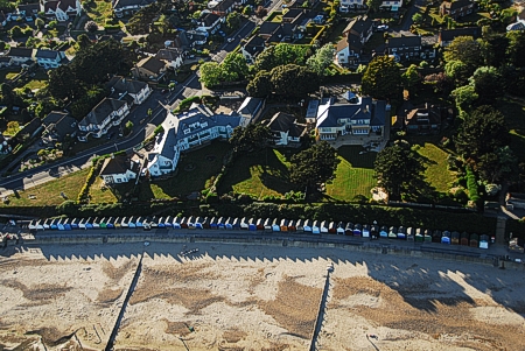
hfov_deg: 42.3
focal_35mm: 46
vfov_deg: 29.0
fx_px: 679
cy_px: 176
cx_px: 262
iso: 160
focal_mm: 31
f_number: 4
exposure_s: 1/500
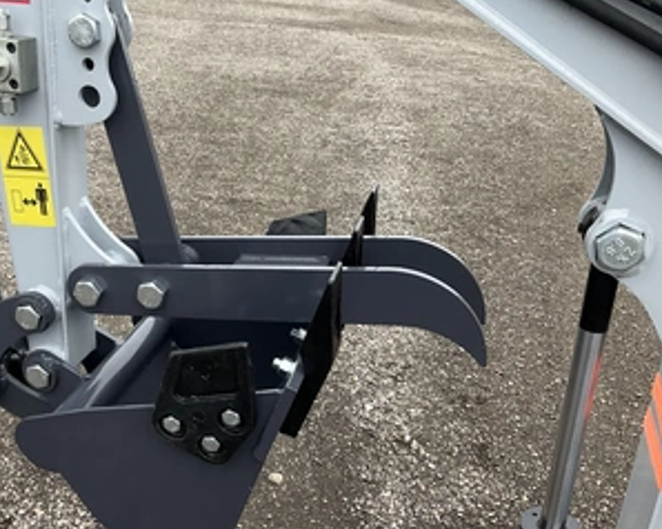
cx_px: 220
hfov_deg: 47.2
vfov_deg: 39.1
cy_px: 285
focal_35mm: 38
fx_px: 744
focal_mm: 3
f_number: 1.8
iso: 20
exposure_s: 1/220
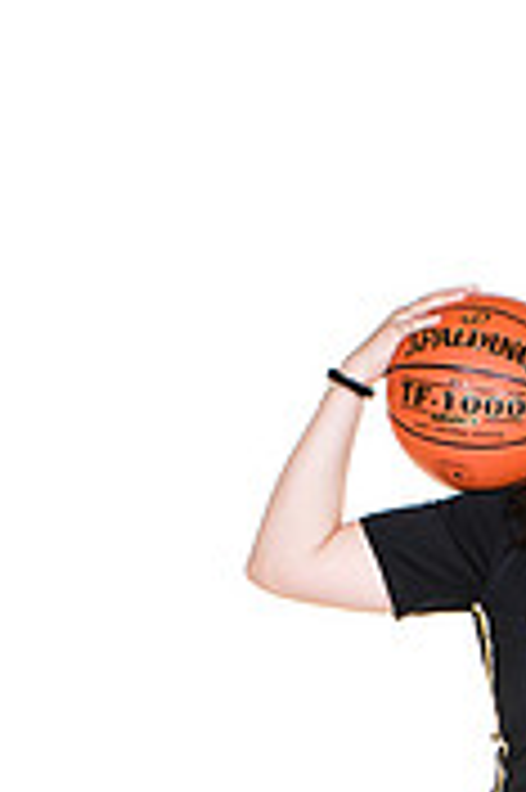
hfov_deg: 4.6
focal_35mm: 299
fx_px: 6566
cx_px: 598
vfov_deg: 6.9
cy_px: 873
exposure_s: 1/160
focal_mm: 78
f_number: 6.3
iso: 200
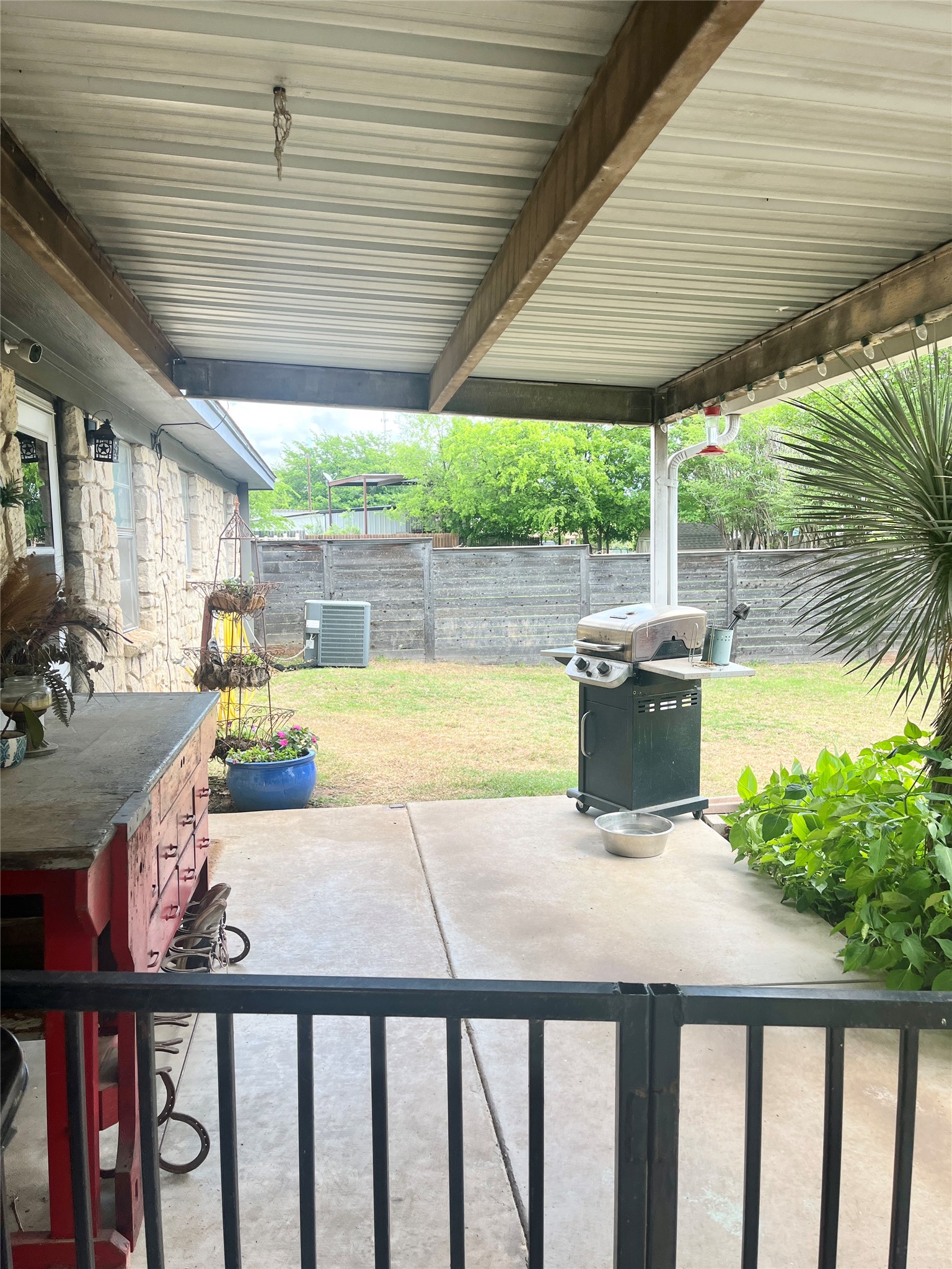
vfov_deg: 67.3
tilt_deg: -6.6
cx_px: 476
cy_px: 634
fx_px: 953
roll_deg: +1.9
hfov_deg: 53.1
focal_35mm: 26
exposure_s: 1/483
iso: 50
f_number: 1.6
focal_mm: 5.1
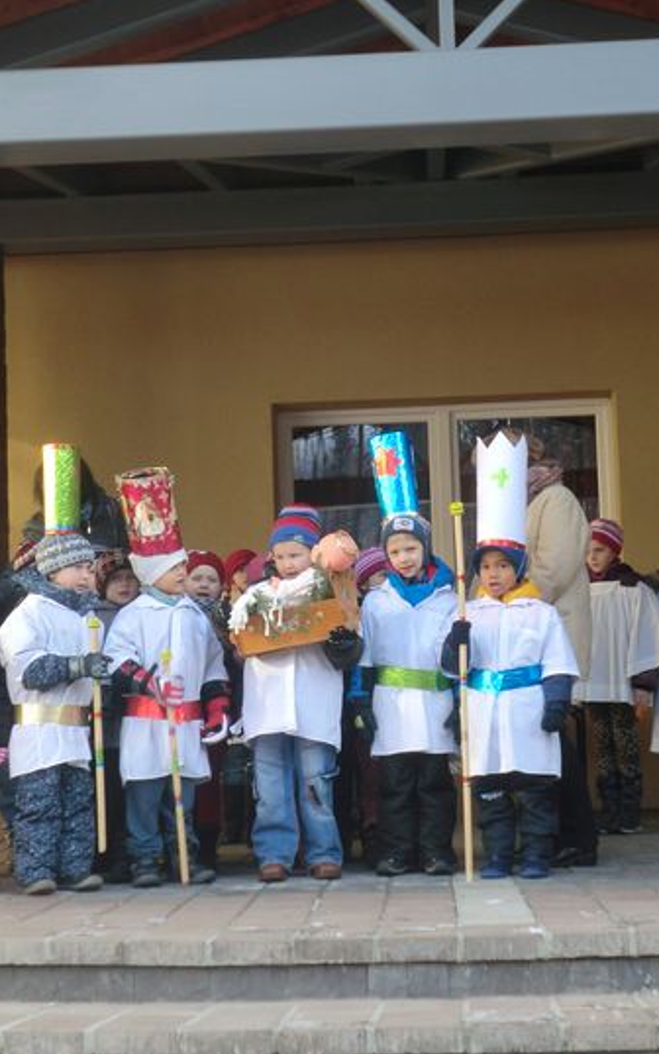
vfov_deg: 34.0
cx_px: 341
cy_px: 510
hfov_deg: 21.7
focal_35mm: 60
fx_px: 1723
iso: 50
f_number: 3.9
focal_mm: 6.9
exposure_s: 1/100
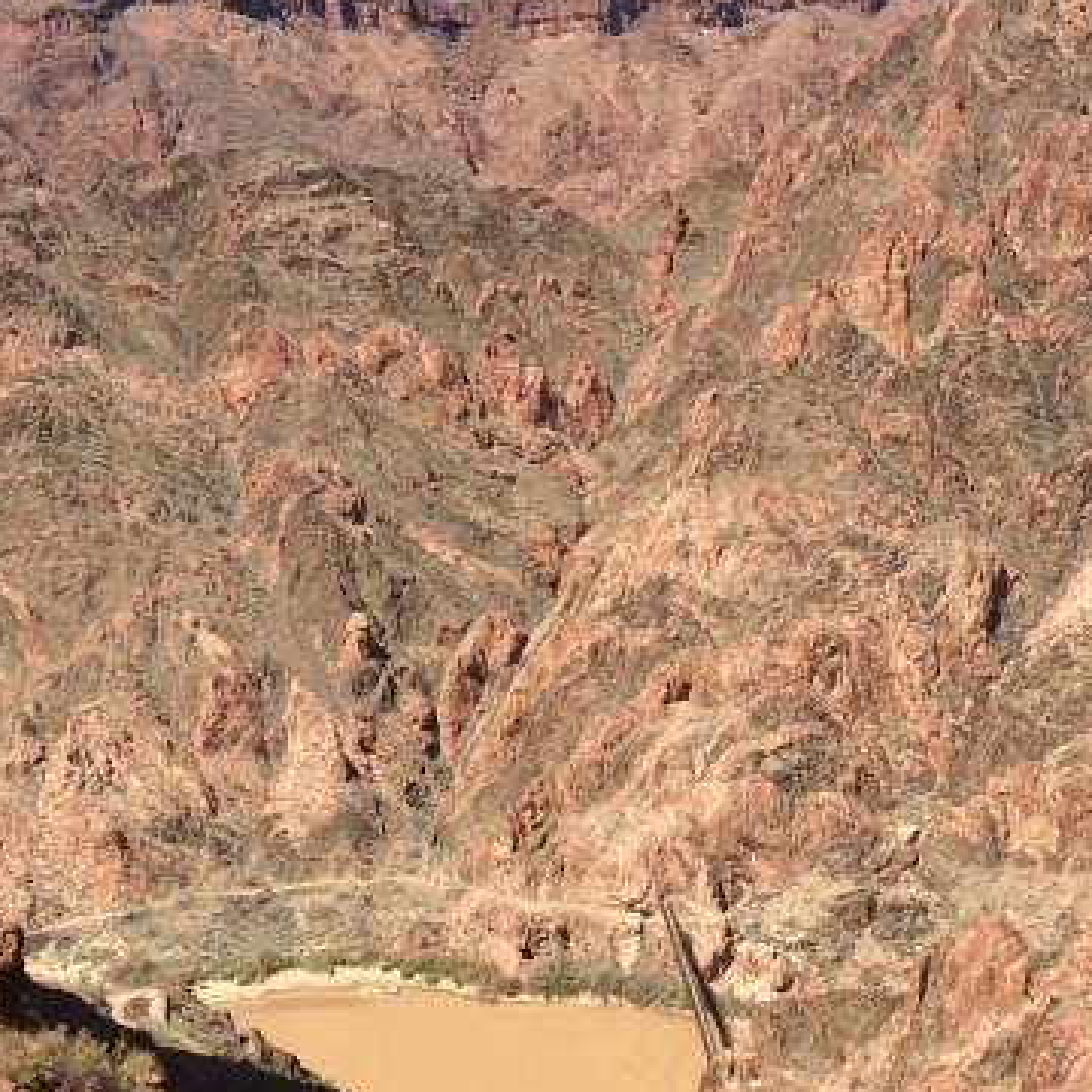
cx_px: 664
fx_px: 2034
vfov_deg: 30.0
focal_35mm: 57
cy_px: 607
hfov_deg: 30.0
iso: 32
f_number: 2.2
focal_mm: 4.15
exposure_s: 1/1786
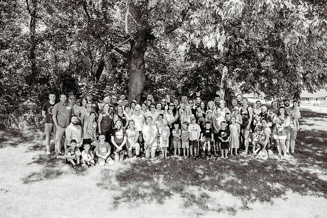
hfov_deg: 64.6
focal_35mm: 28
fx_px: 259
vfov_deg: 45.6
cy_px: 109
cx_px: 164
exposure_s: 1/200
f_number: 4.5
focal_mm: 28.5
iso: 160
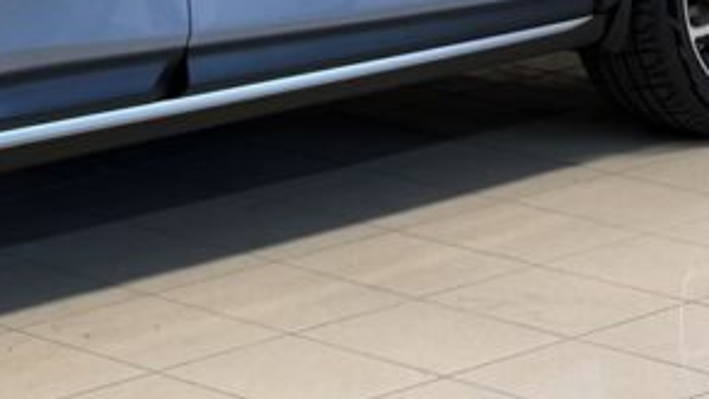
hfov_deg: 10.7
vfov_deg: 6.0
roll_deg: +1.0
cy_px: -256
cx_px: -181
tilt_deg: -8.2
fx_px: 3723
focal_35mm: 198
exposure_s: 1/50
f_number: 1.6
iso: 40
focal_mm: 5.96
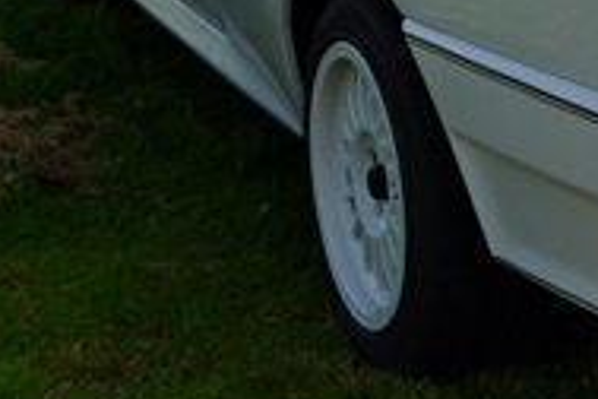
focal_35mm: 111
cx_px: 772
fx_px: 1844
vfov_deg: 12.1
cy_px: -54
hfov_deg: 17.3
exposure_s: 1/160
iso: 100
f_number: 6.3
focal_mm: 22
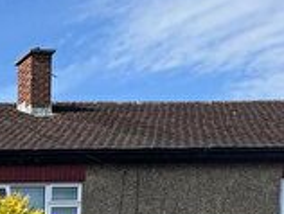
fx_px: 509
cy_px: 364
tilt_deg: -3.4
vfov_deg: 19.1
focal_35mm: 62
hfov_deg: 18.7
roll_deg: +2.1
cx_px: -291
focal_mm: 2.22
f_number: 2.2
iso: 50
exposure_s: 1/1048
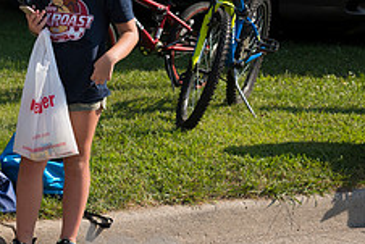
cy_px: 54
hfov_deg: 9.2
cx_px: -95
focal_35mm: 221
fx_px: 2242
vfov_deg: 6.2
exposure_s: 1/800
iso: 320
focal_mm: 86
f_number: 6.3
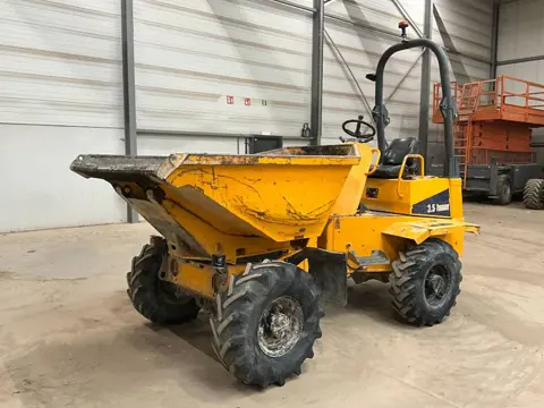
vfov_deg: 48.2
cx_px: 272
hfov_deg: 61.7
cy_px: 204
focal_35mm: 29
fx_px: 456
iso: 200
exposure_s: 1/60
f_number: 1.8
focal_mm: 3
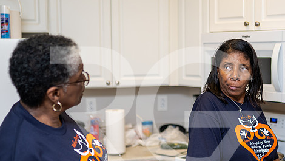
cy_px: 82
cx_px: 192
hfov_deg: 35.1
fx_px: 446
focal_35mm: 59
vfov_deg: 20.4
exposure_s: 1/160
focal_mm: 35
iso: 50
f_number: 1.4
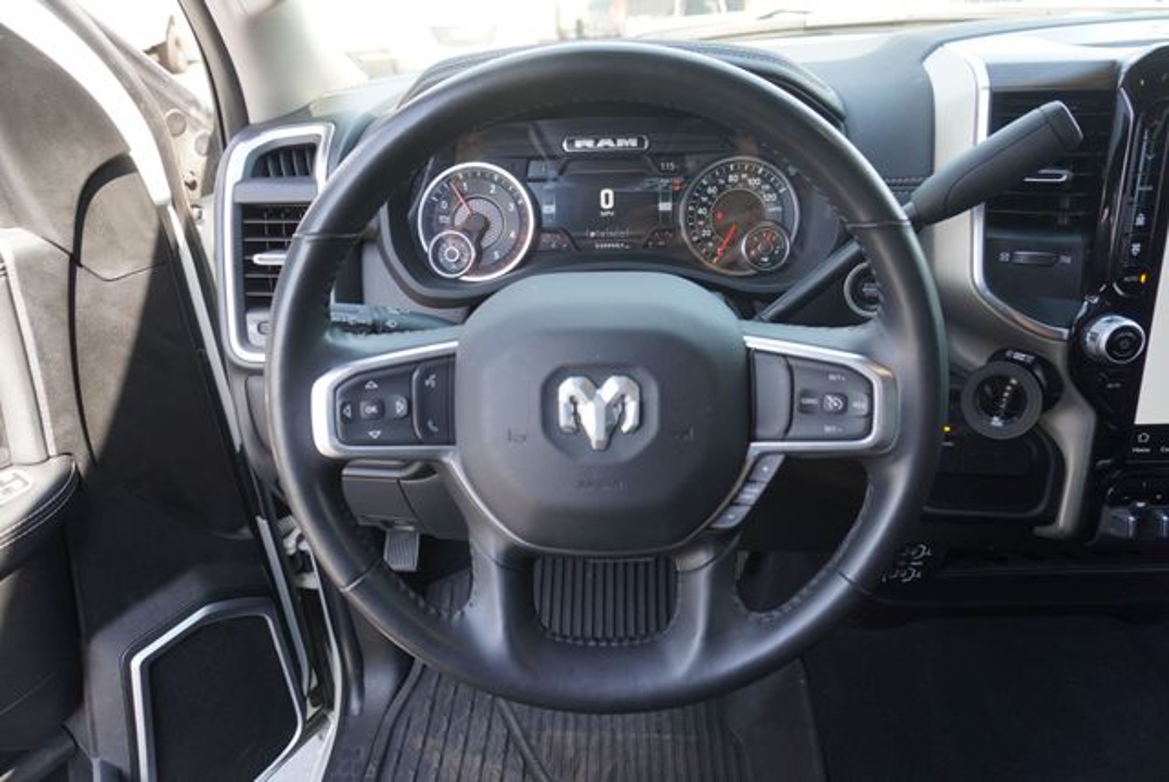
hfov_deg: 73.7
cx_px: 584
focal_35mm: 24
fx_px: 780
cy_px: 391
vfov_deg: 53.2
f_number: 4
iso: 125
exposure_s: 1/60
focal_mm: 16
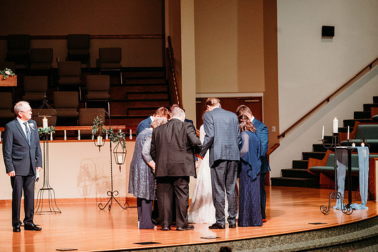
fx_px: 1260
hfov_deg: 17.1
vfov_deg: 11.4
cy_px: 126
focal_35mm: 120
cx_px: 189
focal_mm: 120
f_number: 4
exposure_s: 1/125
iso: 5000
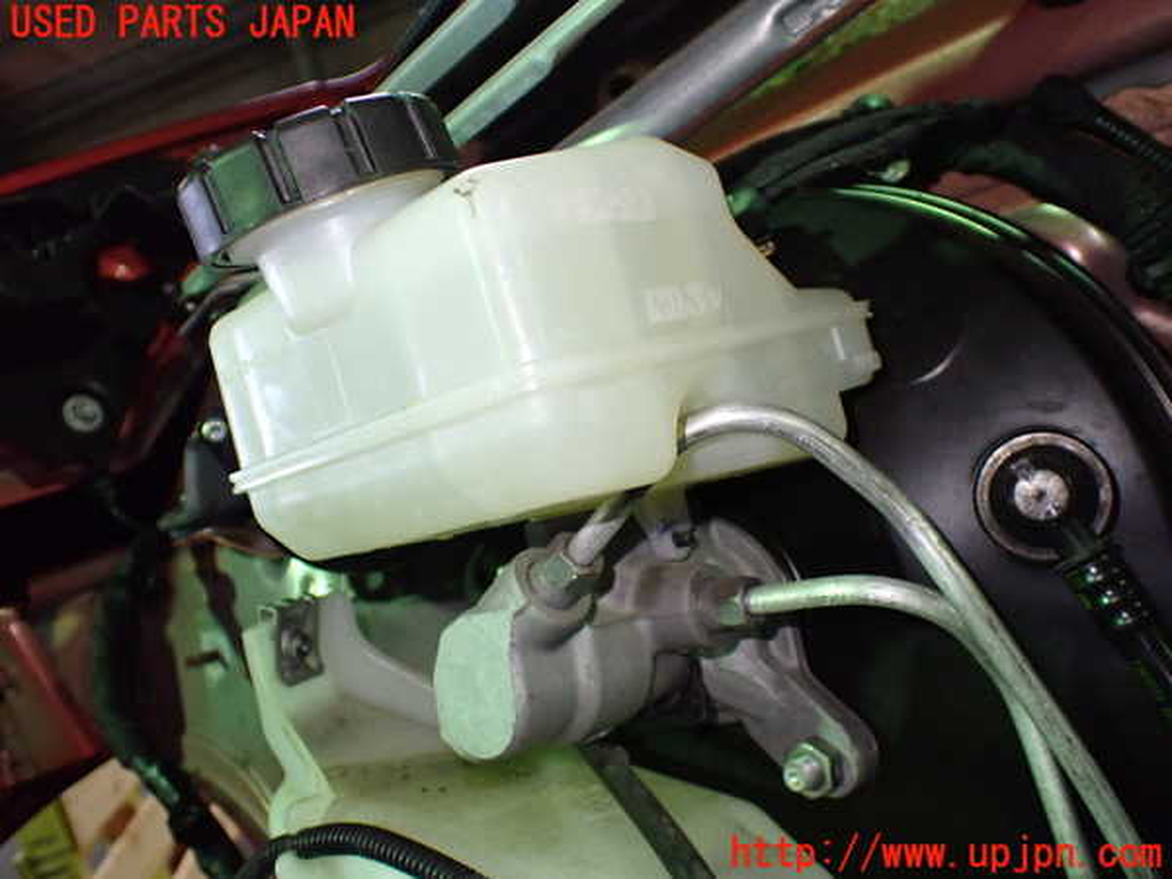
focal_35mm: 30
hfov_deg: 60.0
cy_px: 440
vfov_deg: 46.8
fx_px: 1016
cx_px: 586
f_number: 2.3
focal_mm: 5.4
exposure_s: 1/100
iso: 800
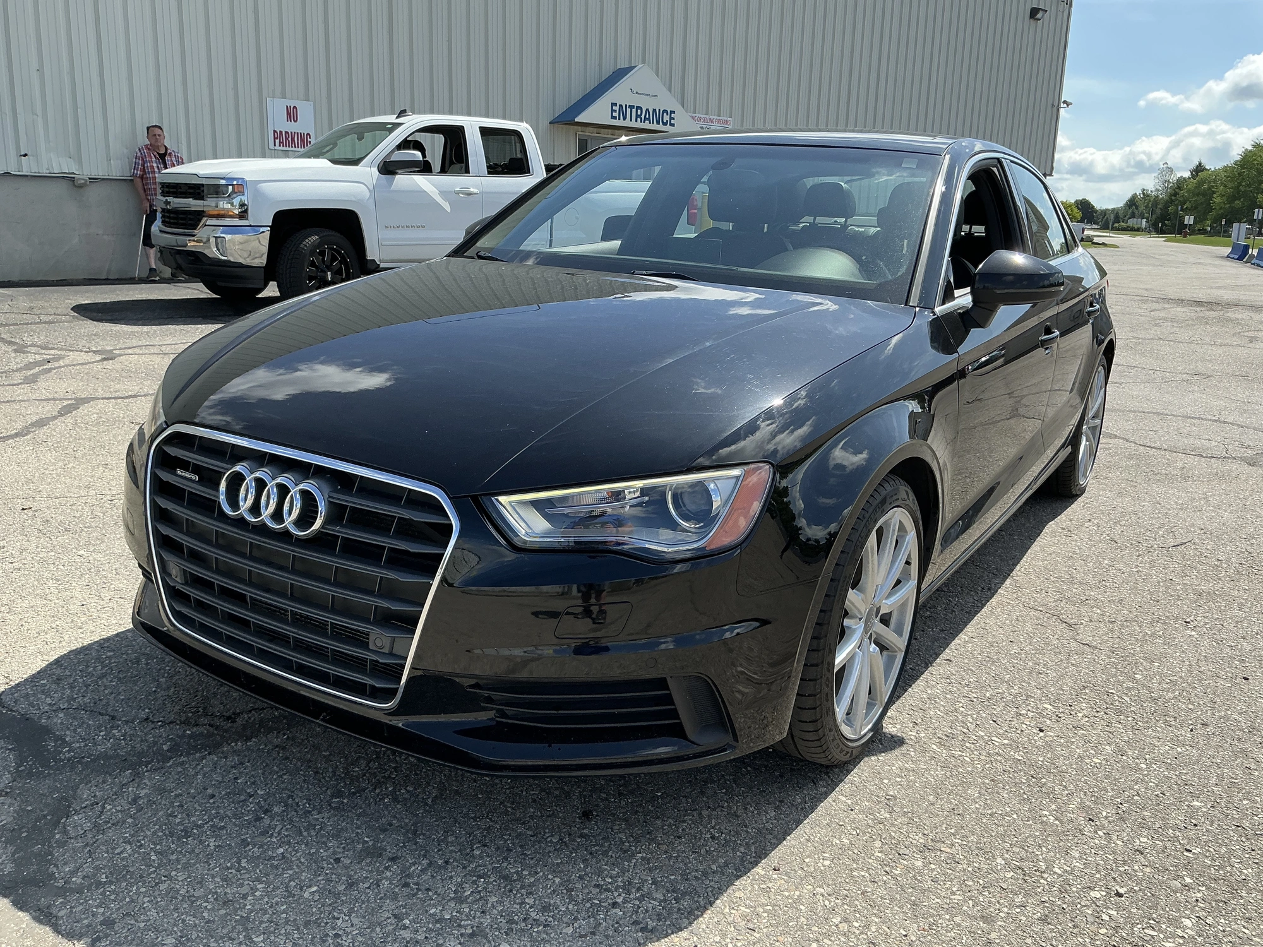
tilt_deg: -11.1
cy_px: 474
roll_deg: -1.6
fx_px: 1022
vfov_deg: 49.7
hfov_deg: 63.4
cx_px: 632
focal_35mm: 28
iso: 25
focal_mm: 3
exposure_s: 1/1035
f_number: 1.8
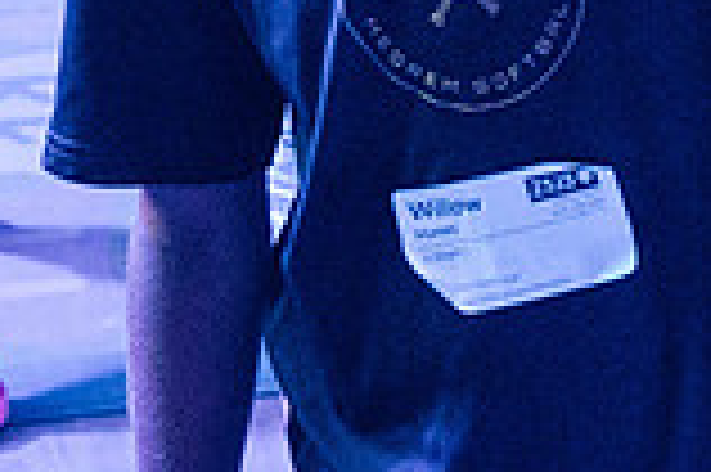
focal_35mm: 103
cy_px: -243
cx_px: 477
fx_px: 2032
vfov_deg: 12.6
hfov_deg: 19.8
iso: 25600
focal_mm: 27
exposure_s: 1/10
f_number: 4
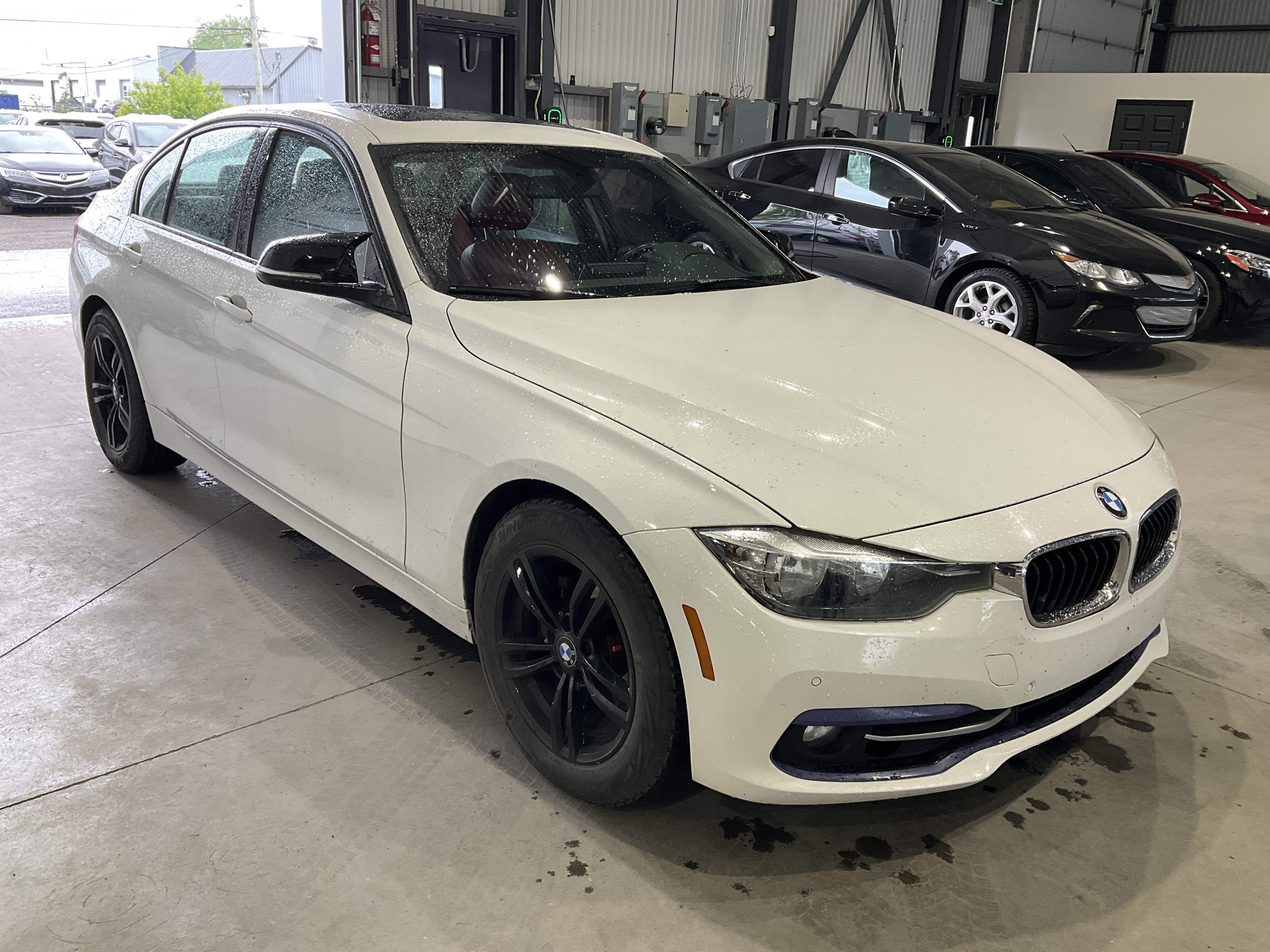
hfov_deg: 61.7
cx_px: 635
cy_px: 476
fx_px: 1064
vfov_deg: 48.2
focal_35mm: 29
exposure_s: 1/120
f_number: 1.8
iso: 50
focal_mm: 3
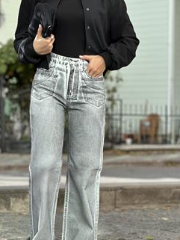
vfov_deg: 19.8
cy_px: 136
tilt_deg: -2.4
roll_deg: +0.0
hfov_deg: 14.9
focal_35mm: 99
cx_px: 66
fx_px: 686
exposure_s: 1/267
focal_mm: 9
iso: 25
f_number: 2.8
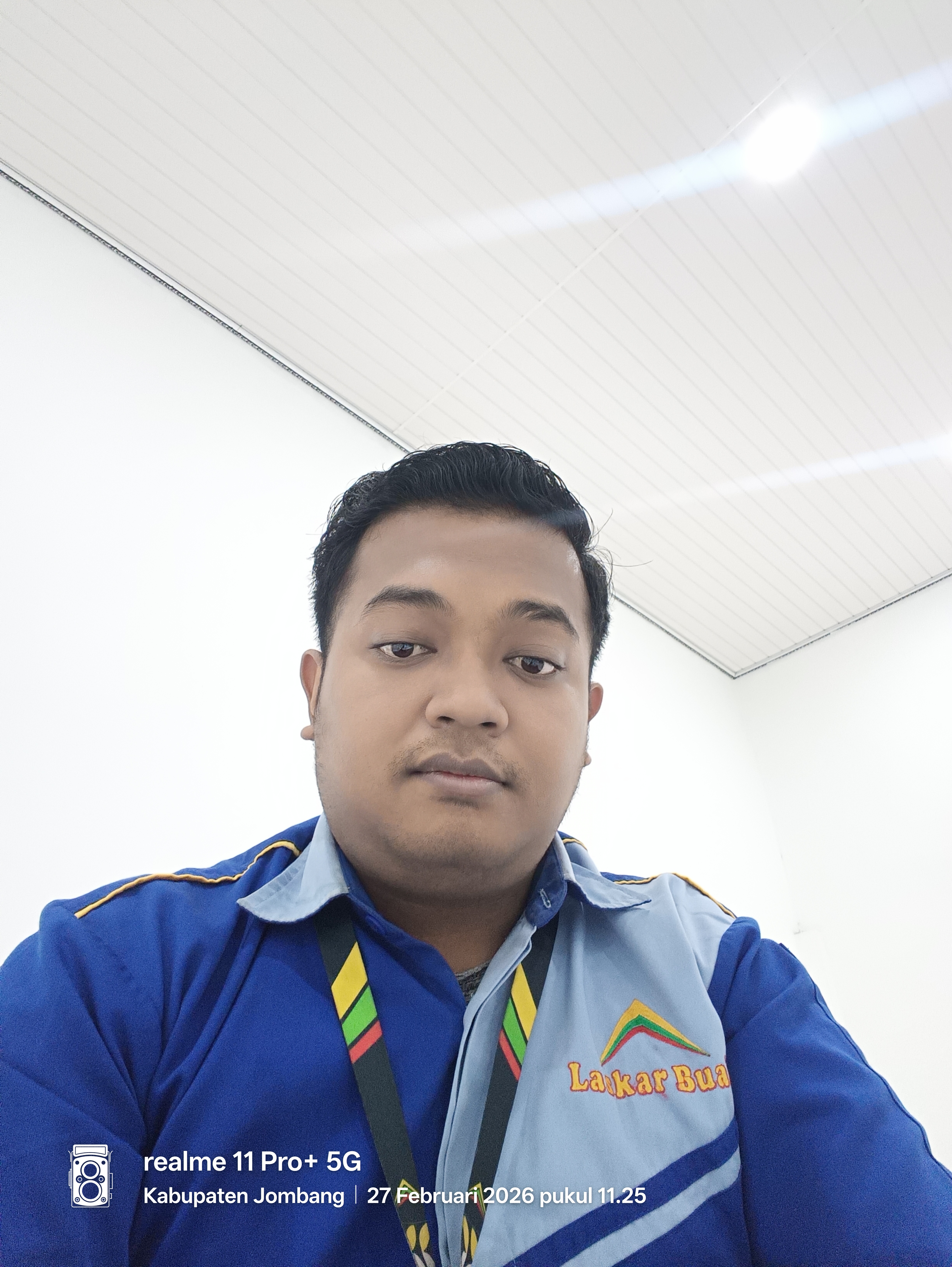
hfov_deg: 63.5
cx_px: 476
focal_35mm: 21
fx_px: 769
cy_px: 634
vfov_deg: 79.0
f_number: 2.45
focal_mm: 3.23
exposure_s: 1/40
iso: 1000
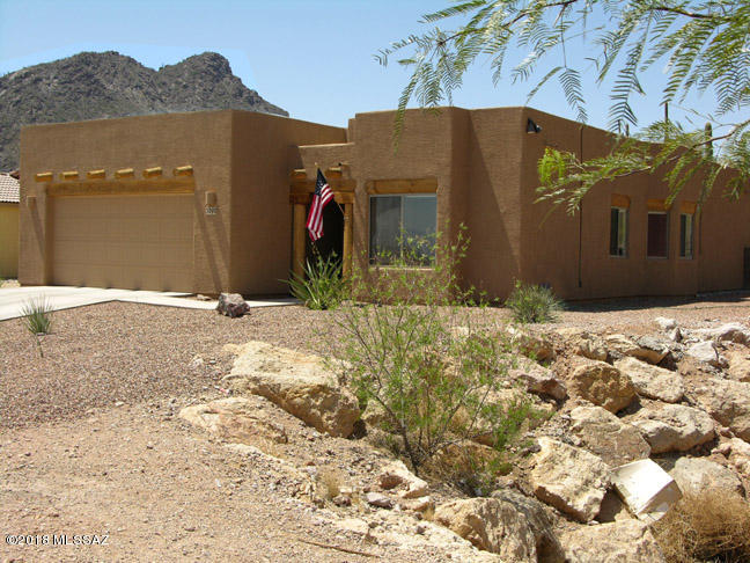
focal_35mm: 50
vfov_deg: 29.1
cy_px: 282
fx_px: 1083
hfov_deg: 38.2
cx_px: 375
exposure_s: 1/250
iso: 50
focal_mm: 12.7
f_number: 6
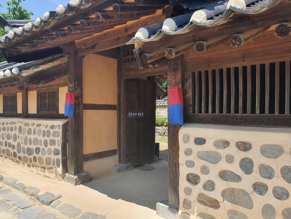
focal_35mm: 26
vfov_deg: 53.1
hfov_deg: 67.3
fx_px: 219
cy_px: 110
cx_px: 146
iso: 50
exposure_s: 1/888
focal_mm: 4.32
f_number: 2.4
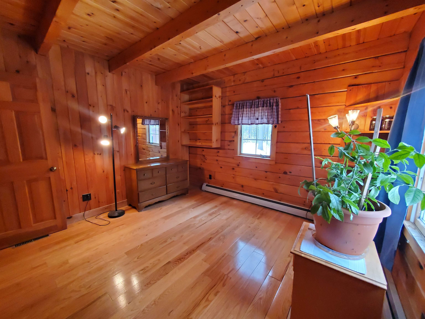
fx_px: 160
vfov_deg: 89.9
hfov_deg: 106.2
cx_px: 212
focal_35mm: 13
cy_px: 160
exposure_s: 1/60
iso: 500
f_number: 2.2
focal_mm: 1.8
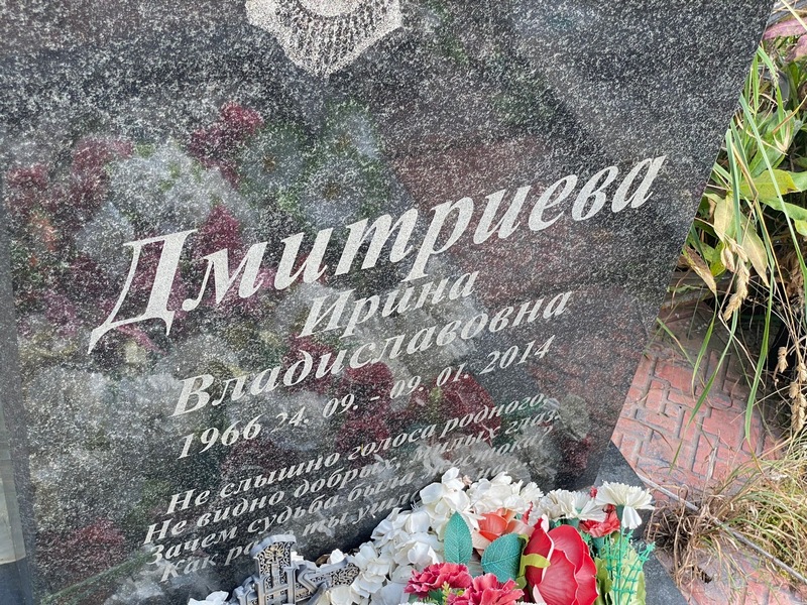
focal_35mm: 52
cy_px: 302
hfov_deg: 36.8
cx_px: 404
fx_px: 1212
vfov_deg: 28.0
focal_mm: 6
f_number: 2
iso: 32
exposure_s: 1/122
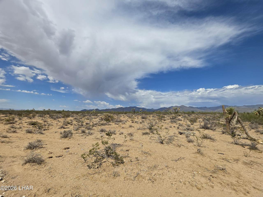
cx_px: 132
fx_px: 99
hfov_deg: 106.2
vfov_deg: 89.9
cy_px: 98
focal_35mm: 13
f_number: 1.9
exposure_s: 1/3354
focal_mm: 2.2
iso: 32
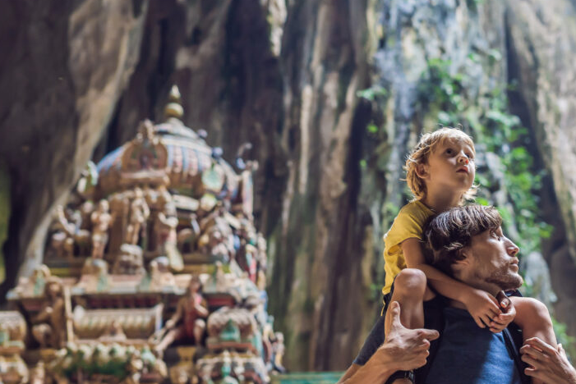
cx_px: 338
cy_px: 242
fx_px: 1168
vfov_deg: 18.7
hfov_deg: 27.6
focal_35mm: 73
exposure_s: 1/100
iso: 1250
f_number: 2.8
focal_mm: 50
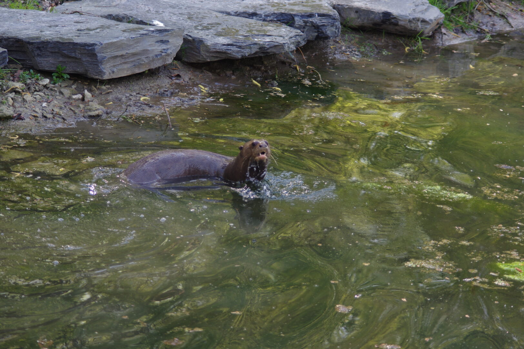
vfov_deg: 11.7
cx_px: 262
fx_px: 1702
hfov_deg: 17.5
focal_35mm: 117
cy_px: 174
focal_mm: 77.5
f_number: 4
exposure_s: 1/125
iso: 200
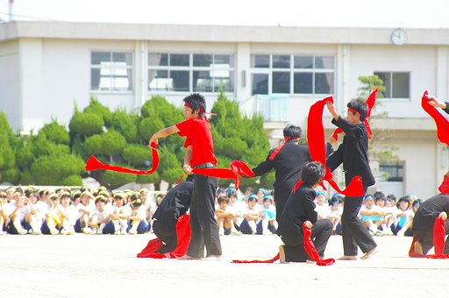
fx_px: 3737
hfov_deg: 6.9
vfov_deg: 4.6
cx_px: 224
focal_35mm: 300
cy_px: 149
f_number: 8
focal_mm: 200
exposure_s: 1/250
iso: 200
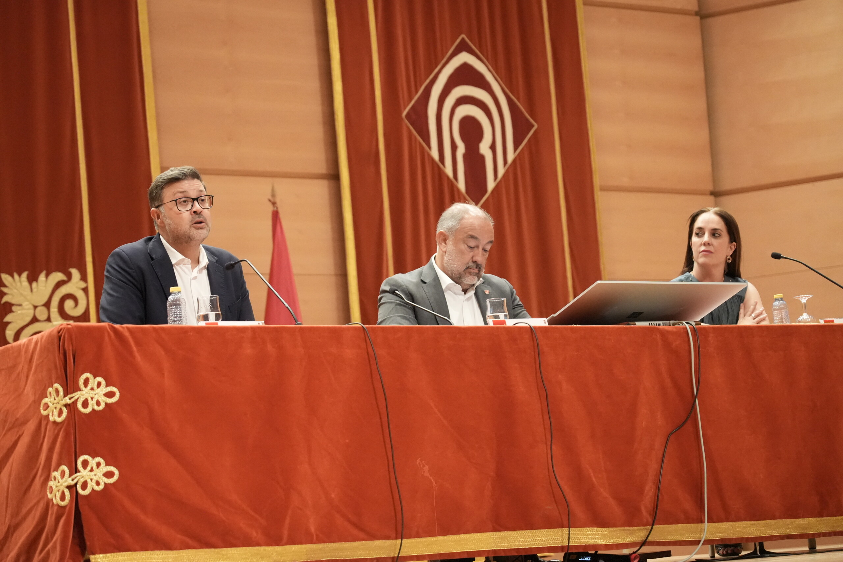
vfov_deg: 13.6
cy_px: 281
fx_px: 2365
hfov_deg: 20.2
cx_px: 422
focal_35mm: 101
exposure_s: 1/160
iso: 10000
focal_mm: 101
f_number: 4.5
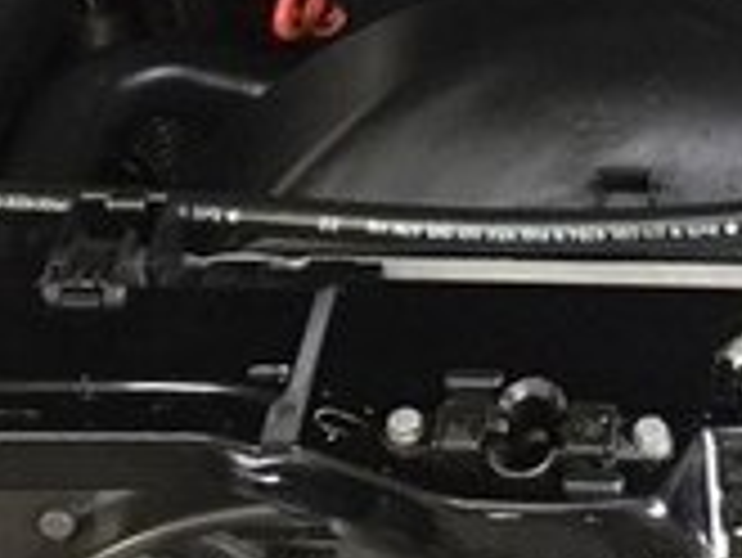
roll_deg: -1.3
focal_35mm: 116
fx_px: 2488
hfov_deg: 16.4
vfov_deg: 12.4
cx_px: 827
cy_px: -173
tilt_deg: -30.1
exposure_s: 1/33
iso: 200
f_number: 2.2
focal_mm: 4.15
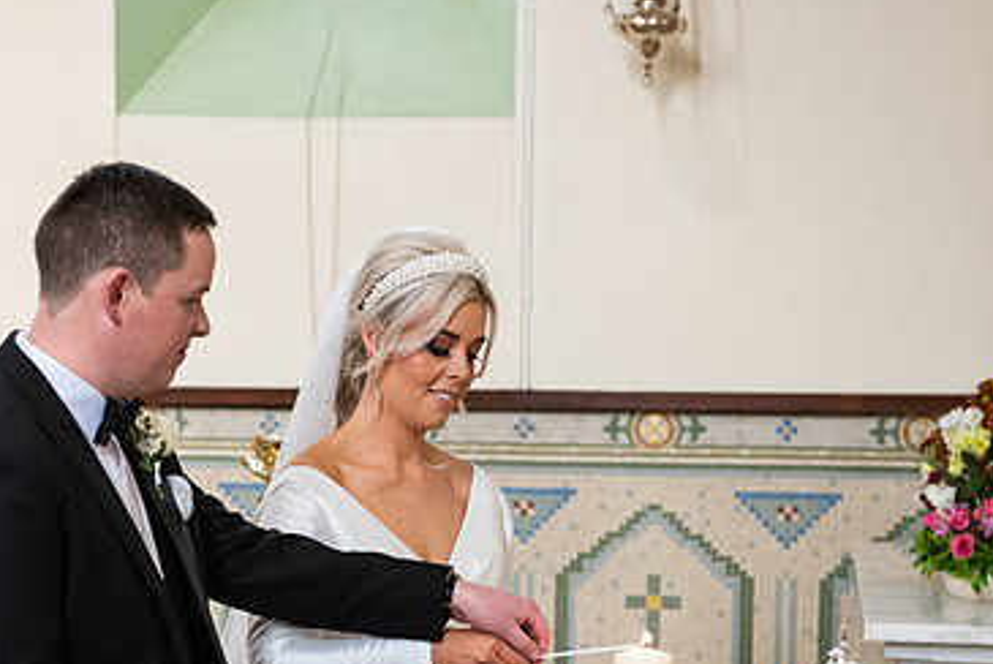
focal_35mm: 89
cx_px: 411
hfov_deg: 22.8
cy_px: 513
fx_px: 2457
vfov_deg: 15.3
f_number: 3.5
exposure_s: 1/200
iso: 1000
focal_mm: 56
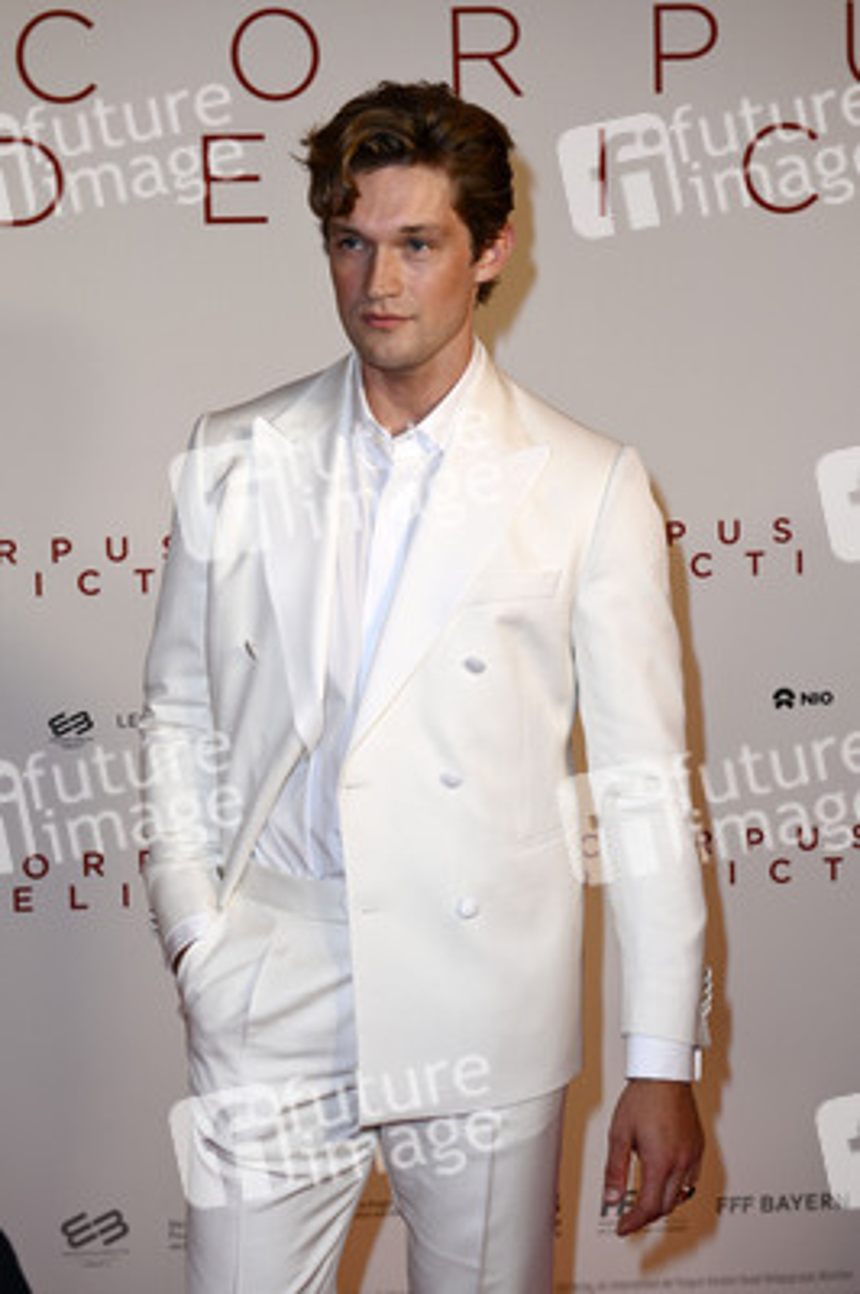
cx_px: 430
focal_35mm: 70
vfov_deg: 28.9
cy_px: 647
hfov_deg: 19.4
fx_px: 2512
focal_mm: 70
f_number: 6.3
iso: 500
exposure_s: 1/200
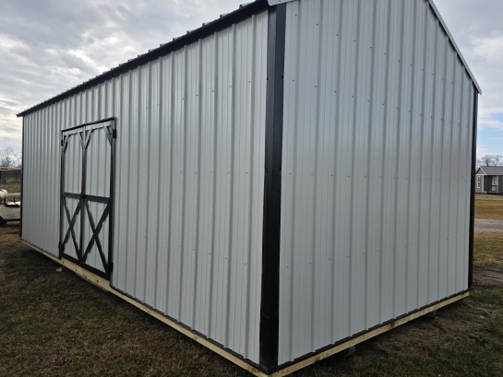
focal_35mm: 27
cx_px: 266
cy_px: 177
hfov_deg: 65.3
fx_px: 392
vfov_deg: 51.3
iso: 80
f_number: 1.7
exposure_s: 1/4889
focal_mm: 6.3
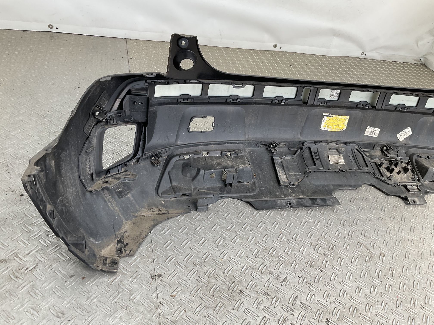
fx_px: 364
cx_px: 217
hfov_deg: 61.7
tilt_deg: -35.4
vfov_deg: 48.2
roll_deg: -15.4
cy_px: 162
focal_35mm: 29
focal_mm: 3
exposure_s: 1/105
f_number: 1.8
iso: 16
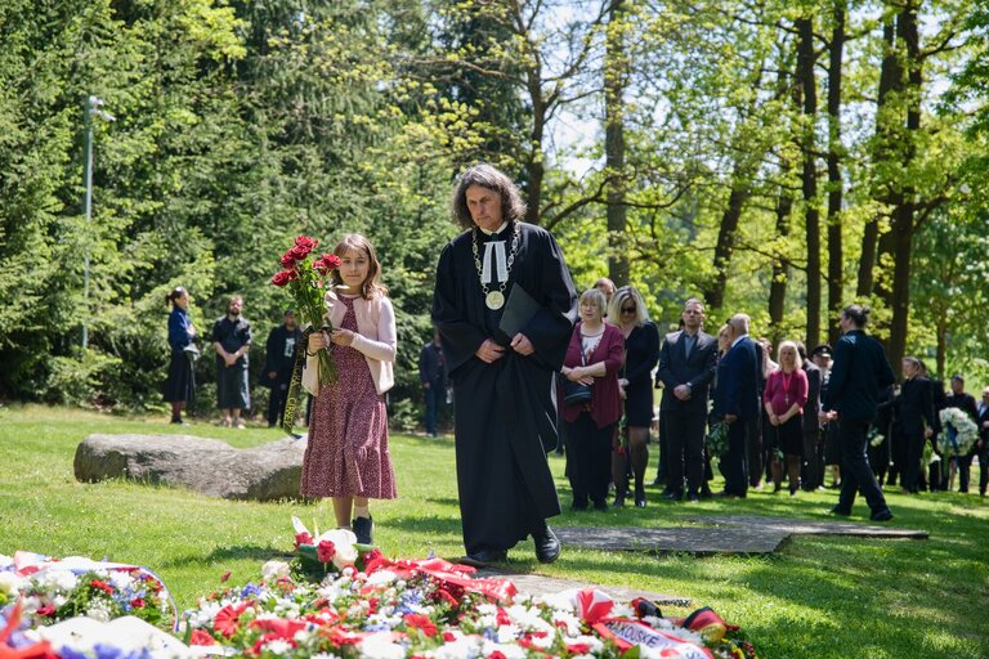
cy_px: 330
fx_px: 1923
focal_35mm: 70
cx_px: 494
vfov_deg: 19.5
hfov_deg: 28.8
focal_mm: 70
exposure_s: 1/800
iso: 400
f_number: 4
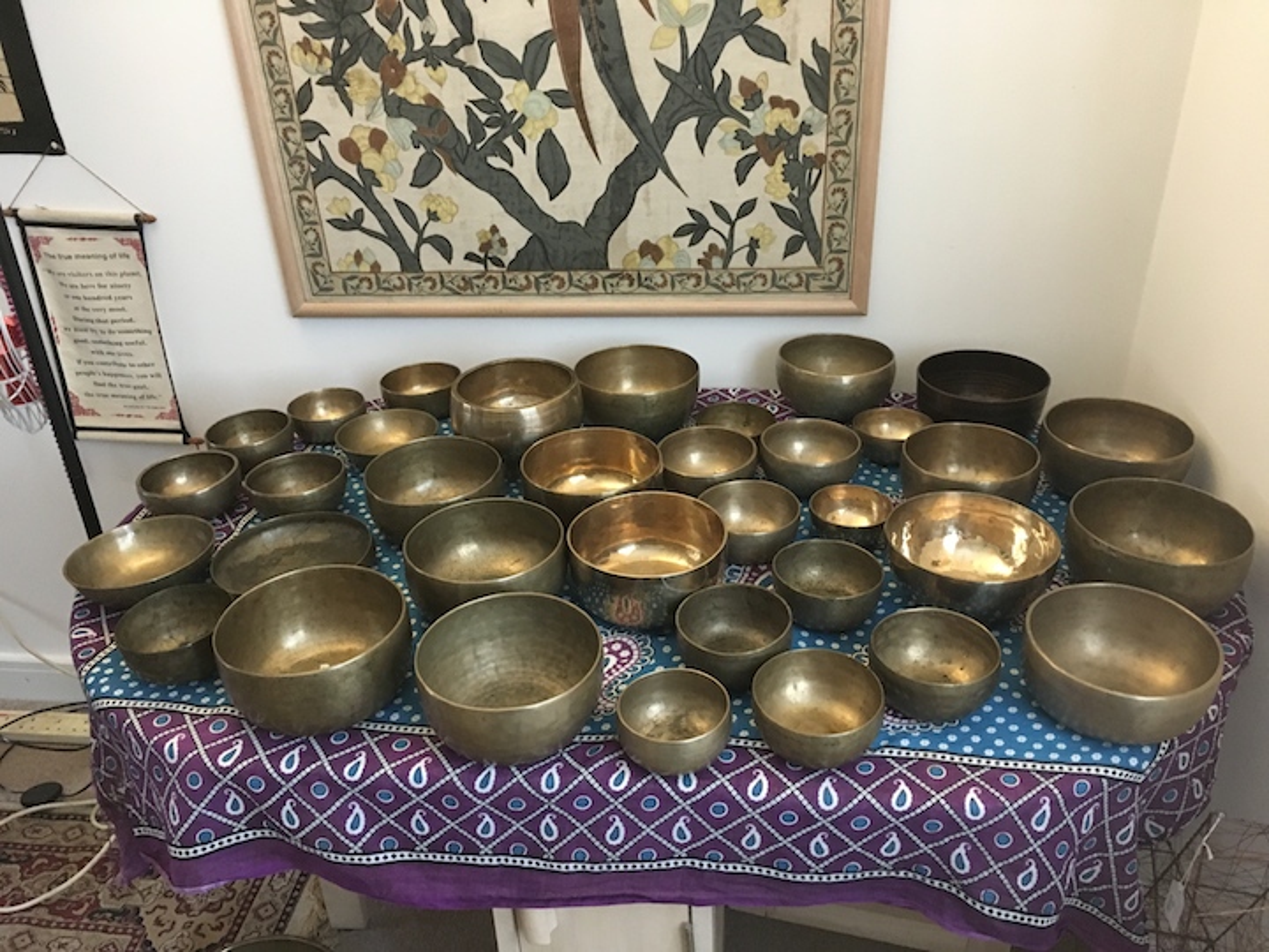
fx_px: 1063
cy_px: 476
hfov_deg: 61.7
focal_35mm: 29
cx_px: 634
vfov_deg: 48.2
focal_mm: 4.15
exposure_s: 1/17
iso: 200
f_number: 2.2
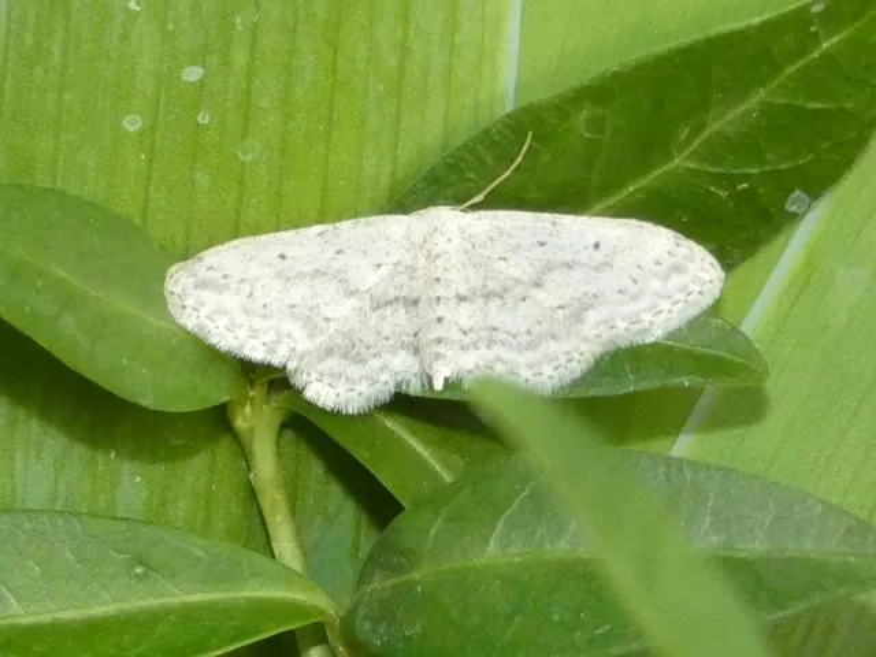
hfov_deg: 12.3
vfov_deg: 9.3
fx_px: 4049
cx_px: 438
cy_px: 328
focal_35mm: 160
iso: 800
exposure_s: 1/50
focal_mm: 28.8
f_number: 5.4
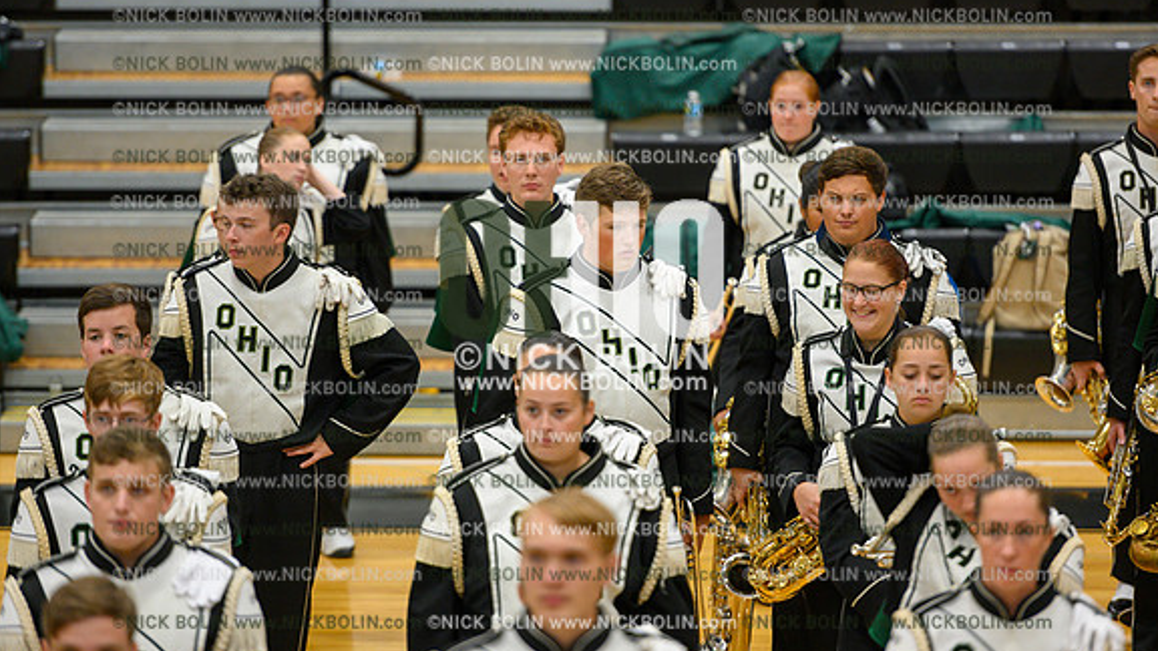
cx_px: 581
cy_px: 296
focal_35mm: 211
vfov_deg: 5.8
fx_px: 6479
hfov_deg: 10.2
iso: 1600
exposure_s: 1/320
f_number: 2.8
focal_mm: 200
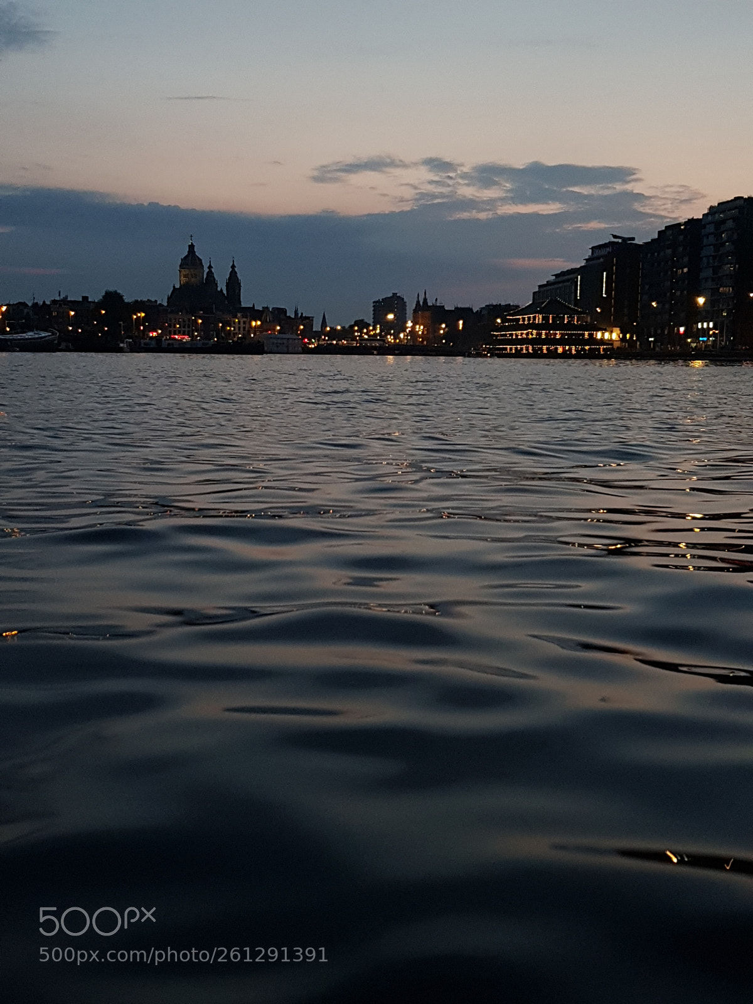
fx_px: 754
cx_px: 376
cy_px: 502
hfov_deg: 53.1
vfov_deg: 67.3
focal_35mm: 26
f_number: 1.7
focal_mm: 4.2
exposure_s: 1/45
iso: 200
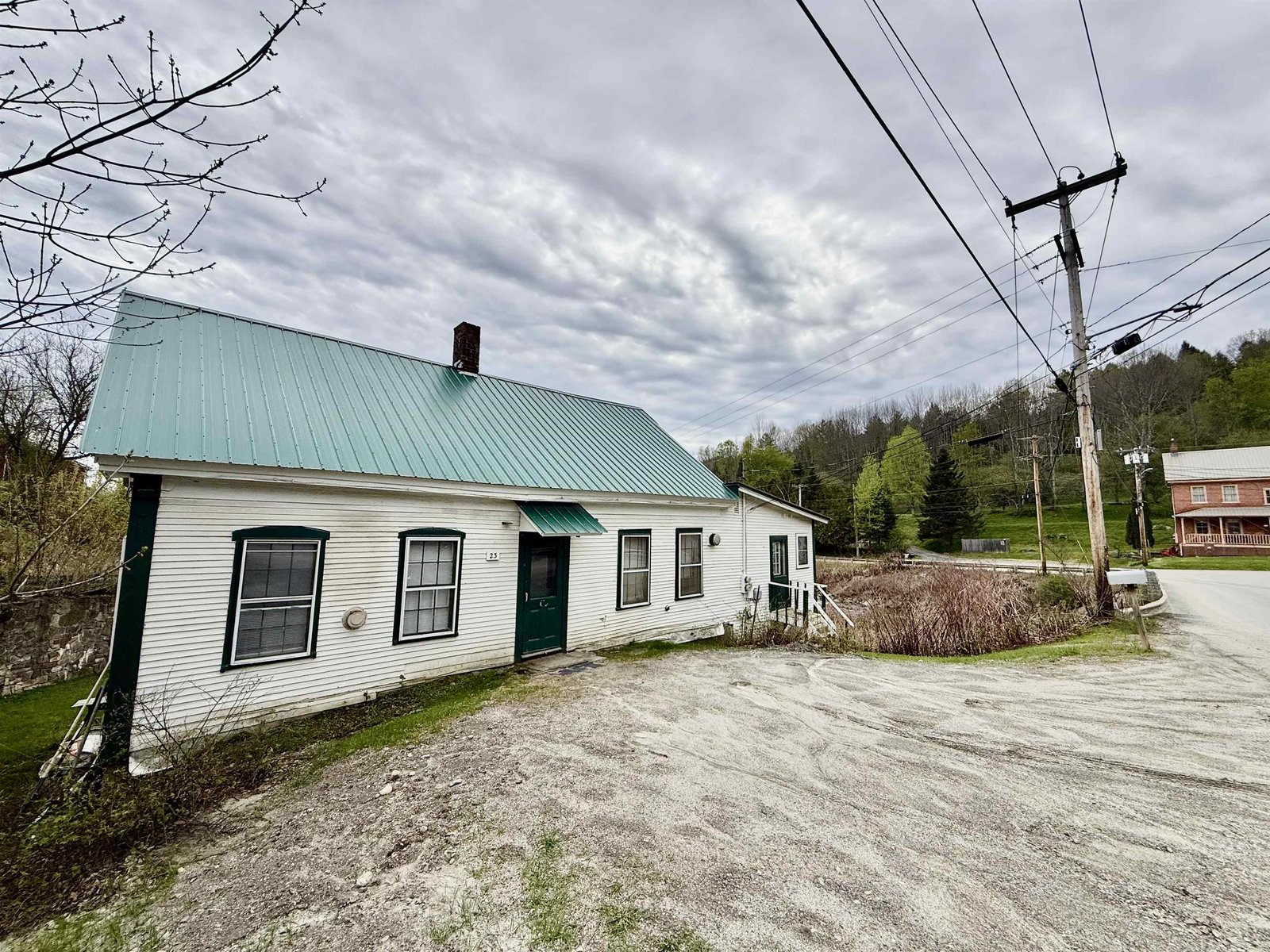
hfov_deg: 102.1
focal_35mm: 14
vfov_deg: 85.7
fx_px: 514
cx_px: 635
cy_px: 476
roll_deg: -0.5
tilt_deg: +5.8
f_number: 2.2
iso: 50
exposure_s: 1/1901
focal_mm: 2.22
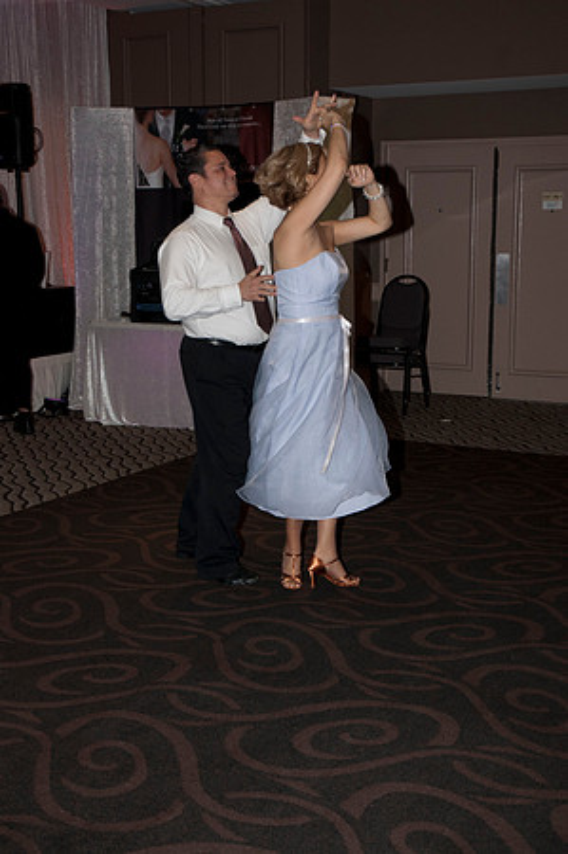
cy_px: 427
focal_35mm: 51
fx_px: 1210
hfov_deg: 26.4
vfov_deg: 38.9
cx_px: 284
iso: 400
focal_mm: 34
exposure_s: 1/160
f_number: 5.6
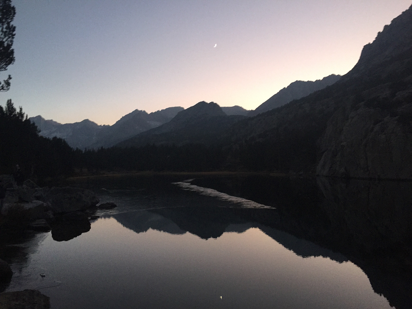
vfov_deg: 48.2
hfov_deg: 61.7
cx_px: 206
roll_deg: +0.9
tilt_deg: +2.2
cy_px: 154
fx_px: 345
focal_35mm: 29
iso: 250
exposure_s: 1/30
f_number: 2.2
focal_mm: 4.15
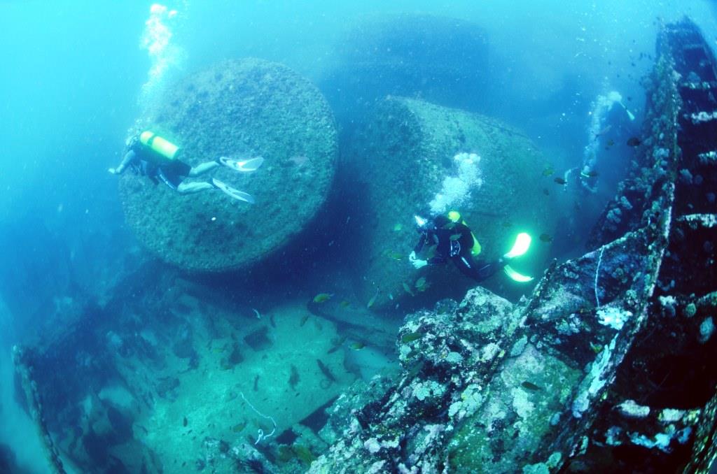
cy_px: 237
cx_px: 358
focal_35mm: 16
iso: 250
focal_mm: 10.5
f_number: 4.5
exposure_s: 1/100
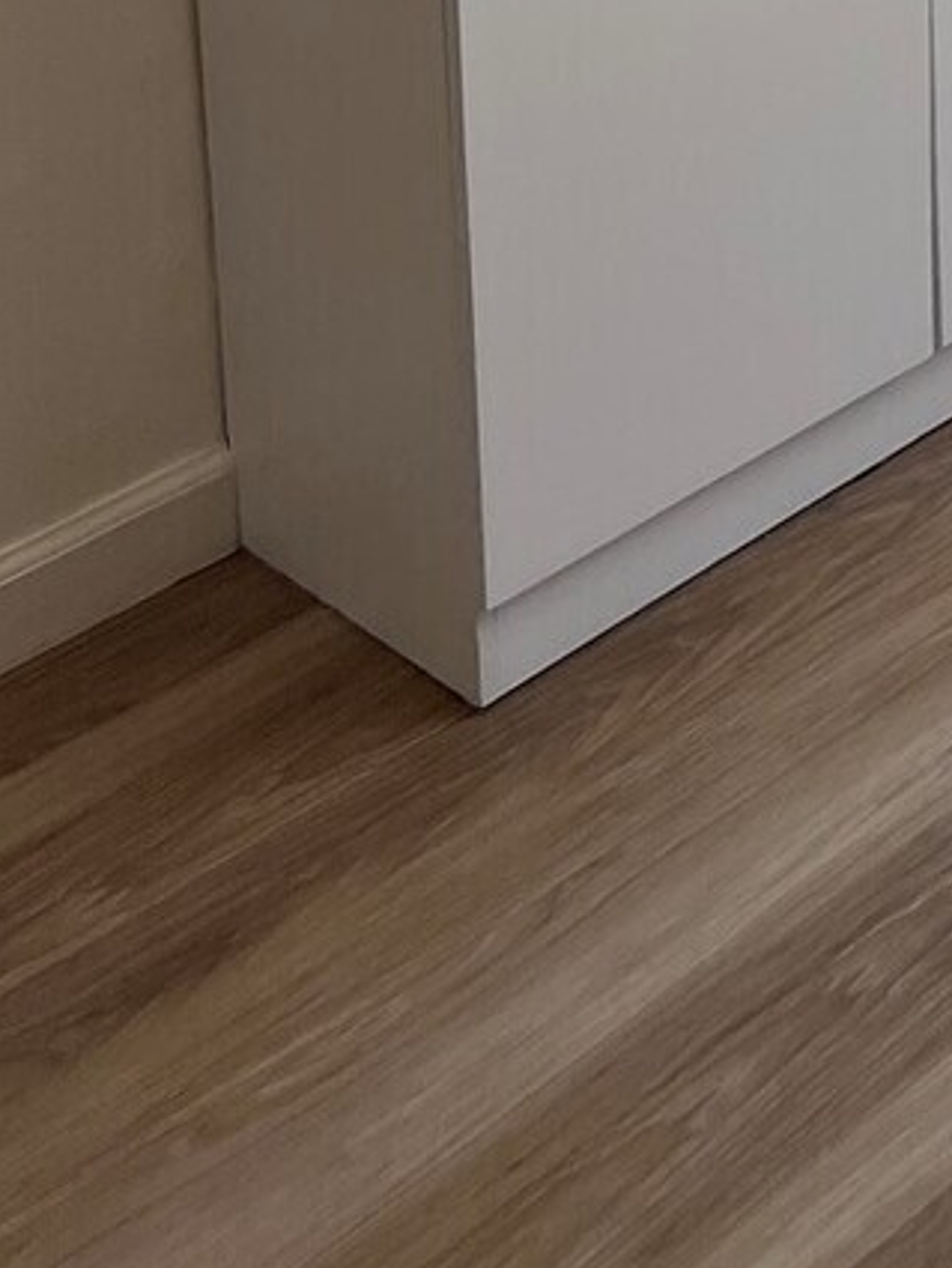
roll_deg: +0.4
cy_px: -847
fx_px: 3225
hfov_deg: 15.4
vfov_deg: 18.5
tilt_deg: -10.5
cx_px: 1465
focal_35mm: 88
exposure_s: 1/558
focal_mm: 5.7
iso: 50
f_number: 1.5
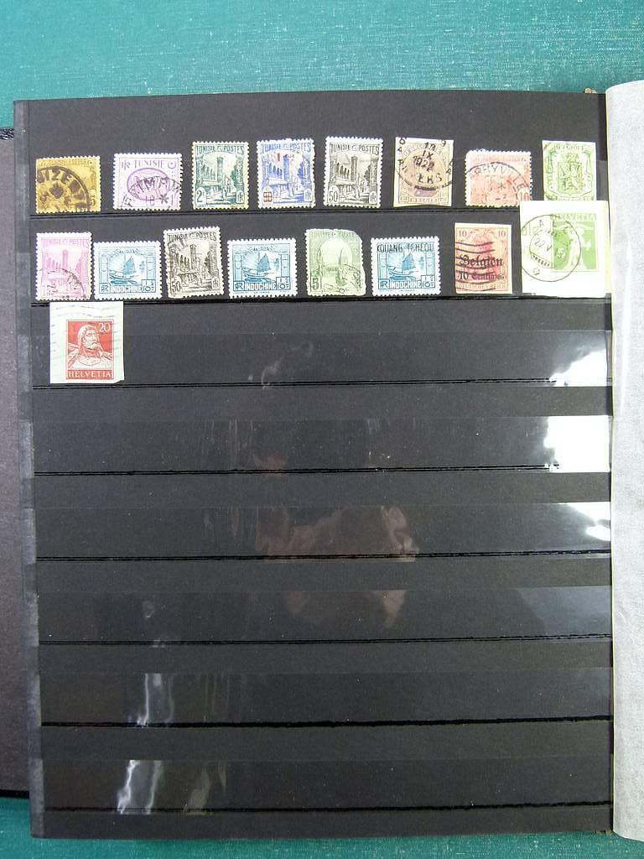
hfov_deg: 46.8
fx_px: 744
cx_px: 322
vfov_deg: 60.0
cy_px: 430
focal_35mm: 30
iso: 200
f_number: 3
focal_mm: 5.4
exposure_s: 1/60
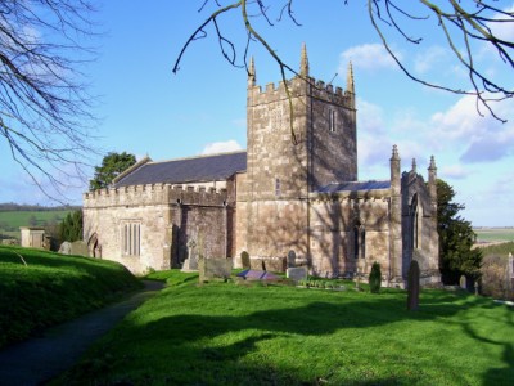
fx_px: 535
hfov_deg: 51.4
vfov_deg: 39.7
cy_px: 193
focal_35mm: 36
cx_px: 257
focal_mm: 6
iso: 80
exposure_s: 1/350
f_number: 4.8
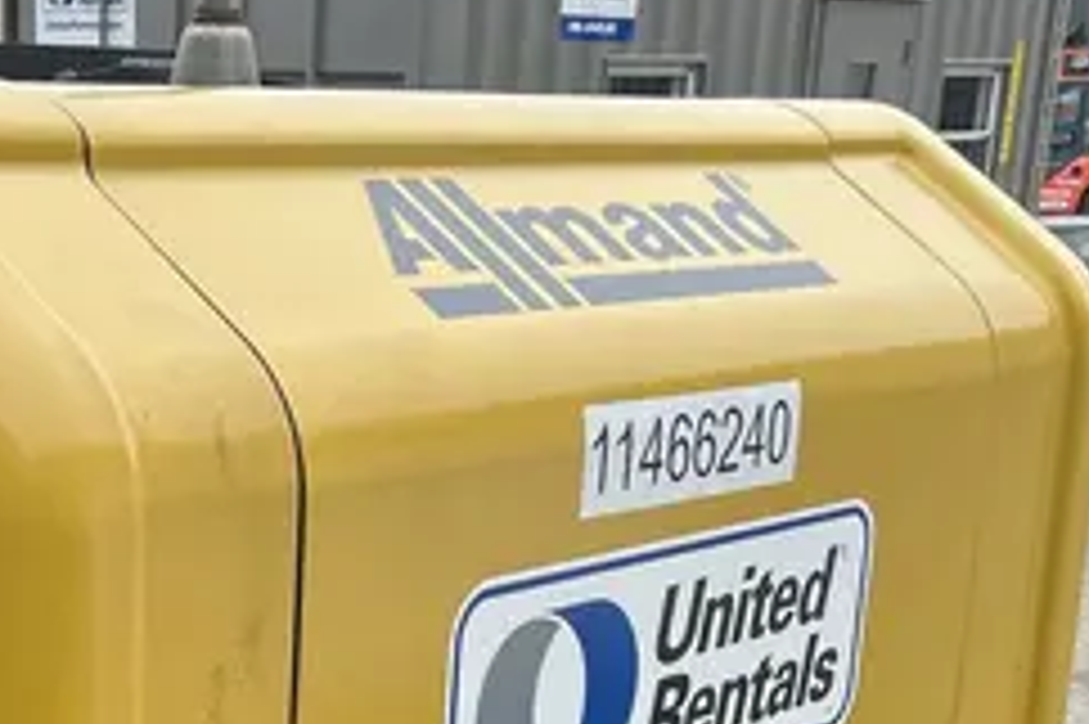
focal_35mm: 82
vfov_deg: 15.6
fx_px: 2479
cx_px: 81
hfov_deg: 24.0
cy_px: 1005
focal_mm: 5.7
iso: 40
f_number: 1.5
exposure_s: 1/246
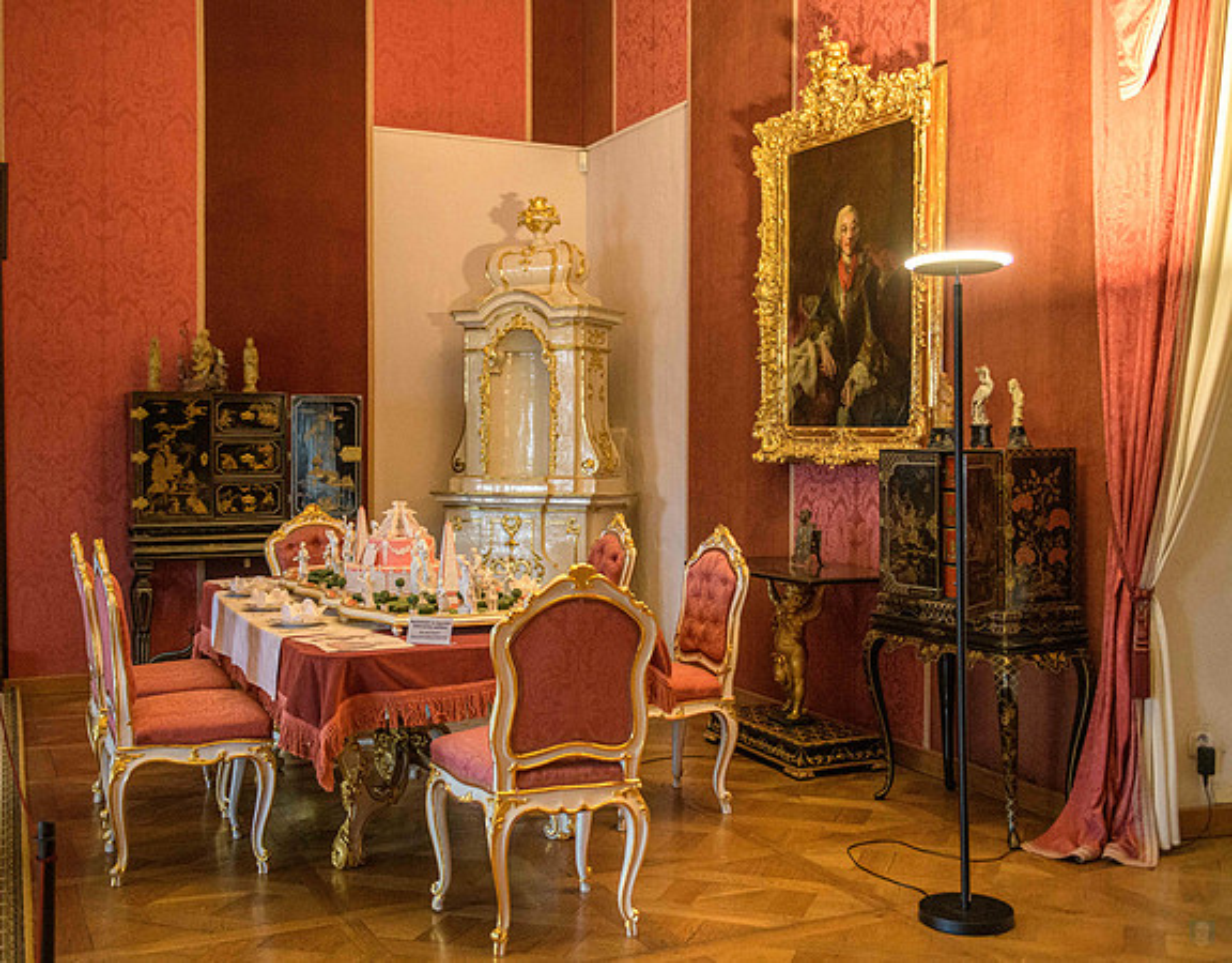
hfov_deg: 48.3
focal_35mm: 38
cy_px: 487
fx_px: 1375
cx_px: 612
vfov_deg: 38.6
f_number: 2.8
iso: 7200
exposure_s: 1/60
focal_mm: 32
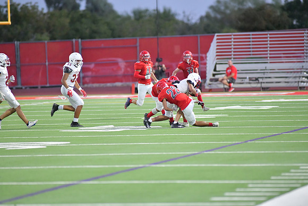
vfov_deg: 4.6
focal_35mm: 300
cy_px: 103
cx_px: 154
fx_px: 2567
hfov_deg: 6.9
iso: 9000
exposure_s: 1/1250
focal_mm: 300
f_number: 3.5
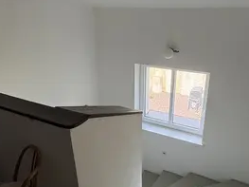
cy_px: 87
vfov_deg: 44.1
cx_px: 119
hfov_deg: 56.8
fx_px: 230
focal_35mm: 32
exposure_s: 1/131
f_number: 2.2
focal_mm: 2.22
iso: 100
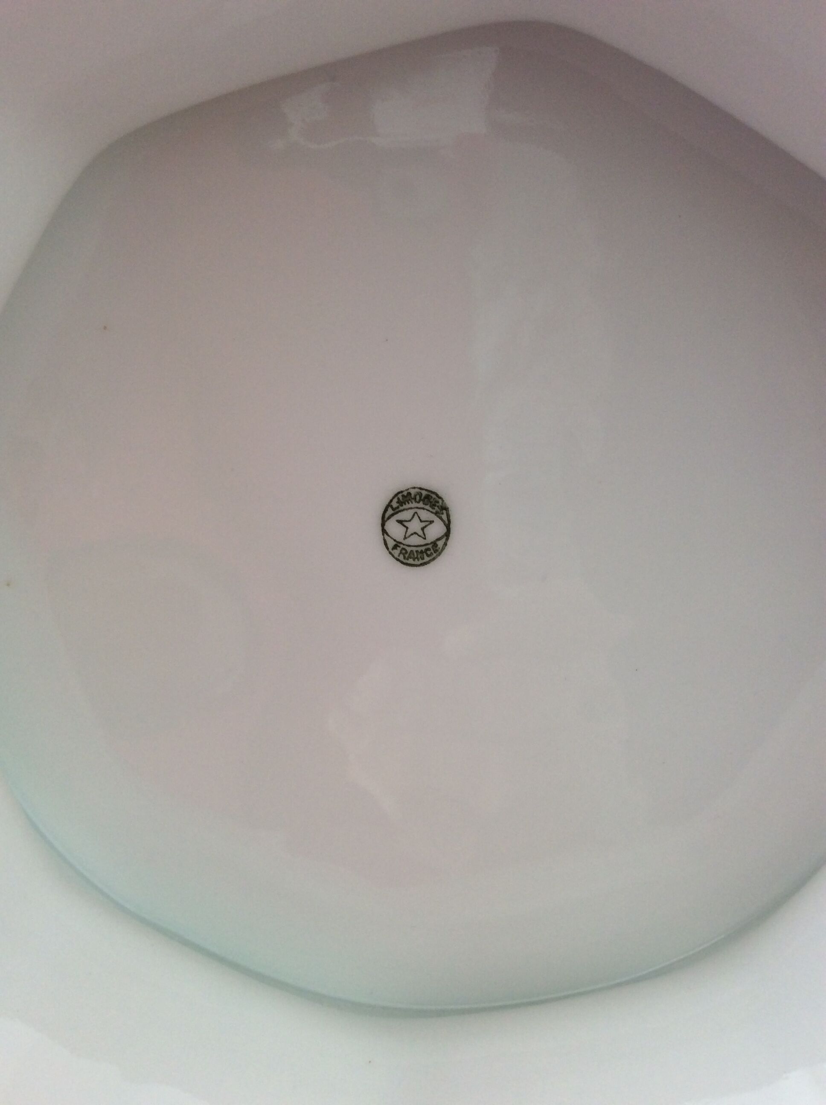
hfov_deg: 44.1
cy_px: 552
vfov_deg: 56.9
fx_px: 1021
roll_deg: -0.1
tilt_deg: -28.7
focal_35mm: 32
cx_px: 413
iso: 40
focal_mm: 3.3
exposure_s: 1/33
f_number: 2.4
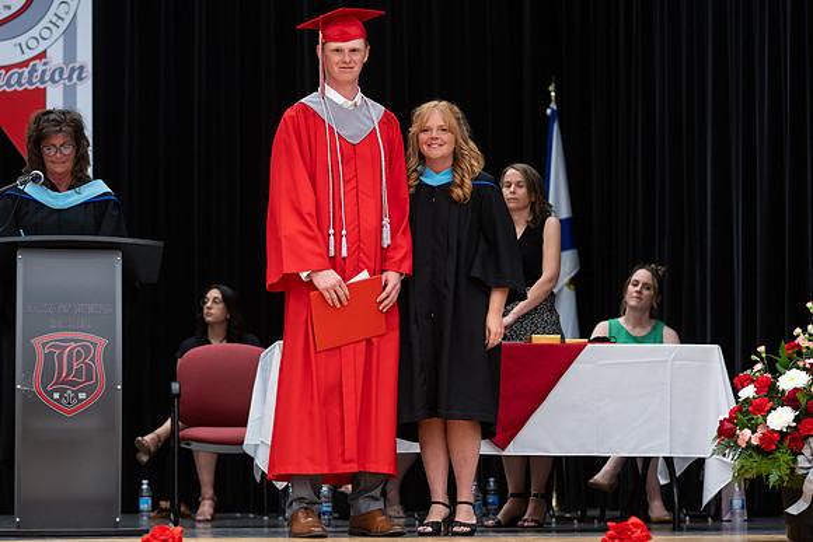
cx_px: 407
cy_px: 300
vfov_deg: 13.4
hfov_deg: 20.0
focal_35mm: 102
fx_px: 2301
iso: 1000
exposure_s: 1/200
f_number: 2.8
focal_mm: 85
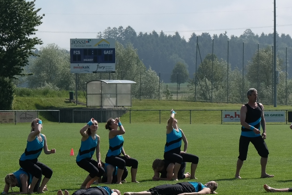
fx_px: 1525
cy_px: 137
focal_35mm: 188
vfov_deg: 7.3
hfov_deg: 10.9
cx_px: 275
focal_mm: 50
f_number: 6.3
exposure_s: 1/500
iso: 100
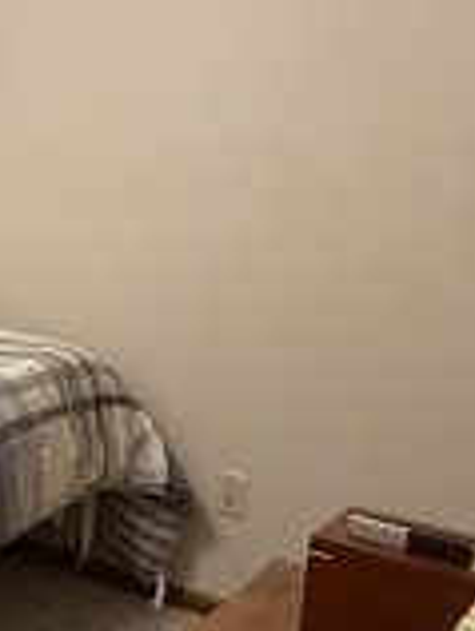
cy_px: 260
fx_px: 1077
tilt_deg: -7.5
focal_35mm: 59
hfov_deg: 17.8
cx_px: -461
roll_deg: -0.1
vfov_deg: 32.6
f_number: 2.2
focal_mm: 2.22
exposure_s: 1/60
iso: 400
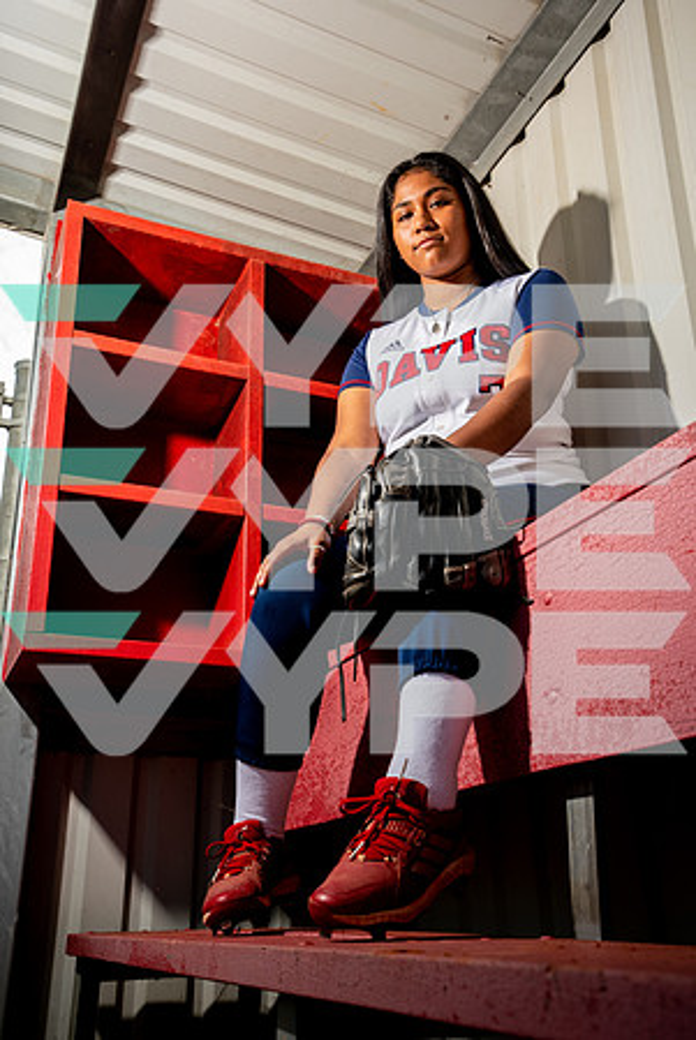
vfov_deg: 55.7
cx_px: 348
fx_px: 984
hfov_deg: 39.0
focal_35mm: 34
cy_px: 520
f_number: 7.1
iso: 125
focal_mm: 34
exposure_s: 1/320
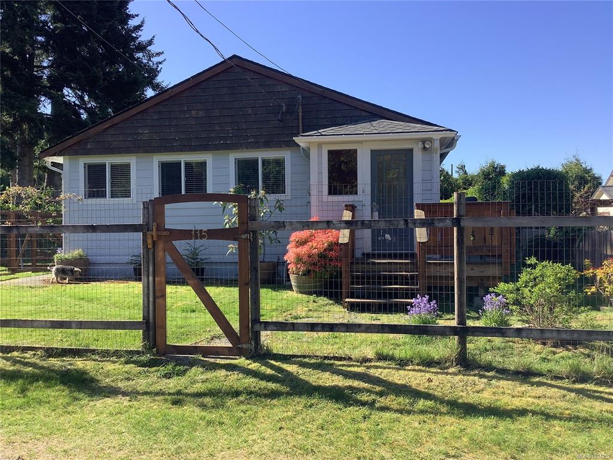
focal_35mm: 31
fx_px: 549
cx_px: 306
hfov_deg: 58.4
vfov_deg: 45.4
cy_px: 230
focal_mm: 3.3
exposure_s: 1/566
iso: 25
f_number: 2.4
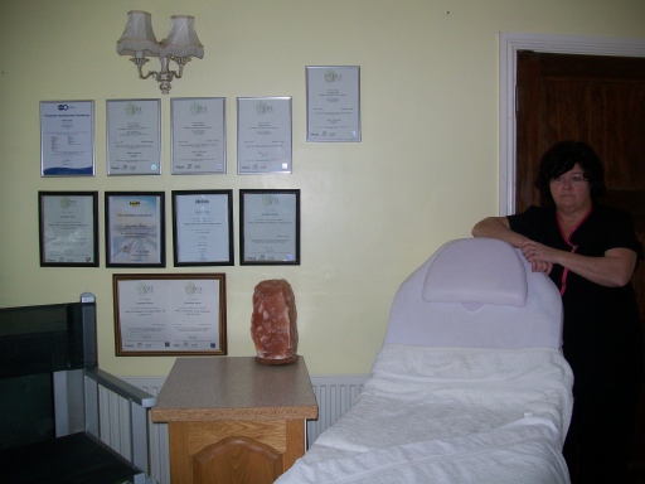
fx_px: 634
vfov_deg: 41.8
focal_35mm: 34
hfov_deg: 54.0
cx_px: 322
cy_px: 242
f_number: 2.7
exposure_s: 1/60
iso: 64
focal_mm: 6.1
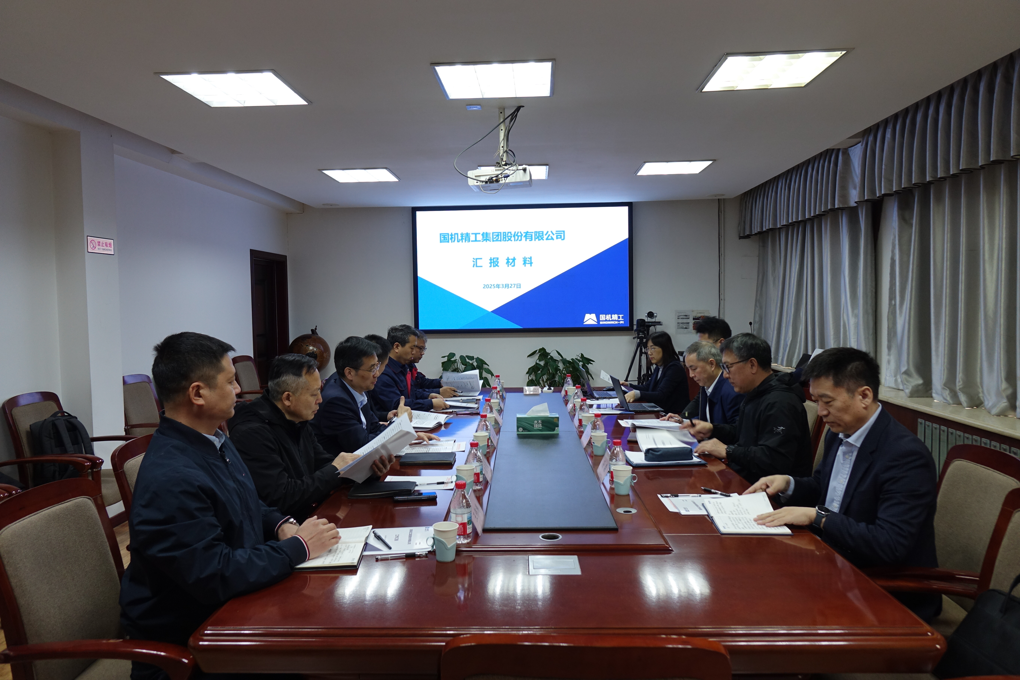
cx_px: 510
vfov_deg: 53.1
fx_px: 680
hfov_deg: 73.7
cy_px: 340
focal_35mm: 24
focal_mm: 8.8
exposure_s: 1/30
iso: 250
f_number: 2.8
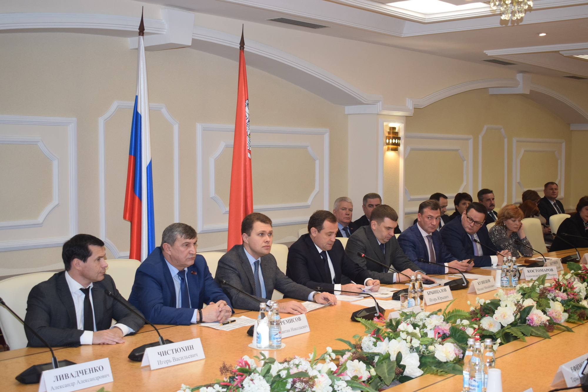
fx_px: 784
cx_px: 294
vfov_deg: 28.1
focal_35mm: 48
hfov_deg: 41.1
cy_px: 196
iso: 800
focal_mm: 32
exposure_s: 1/100
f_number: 5
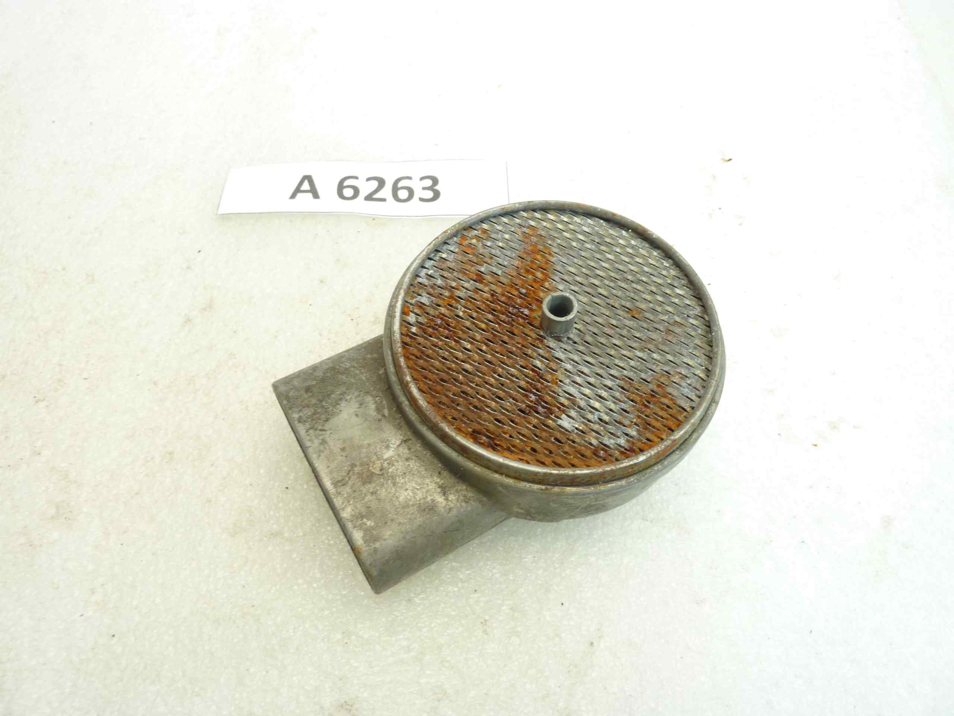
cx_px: 477
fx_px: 689
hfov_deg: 69.4
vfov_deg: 54.9
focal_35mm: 25
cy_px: 358
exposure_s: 1/13
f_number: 3.3
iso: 80
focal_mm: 4.1
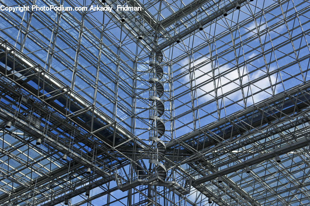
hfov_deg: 41.2
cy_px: 103
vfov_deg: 28.0
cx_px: 155
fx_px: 413
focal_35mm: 48
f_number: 7.1
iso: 200
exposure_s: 1/250
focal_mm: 32
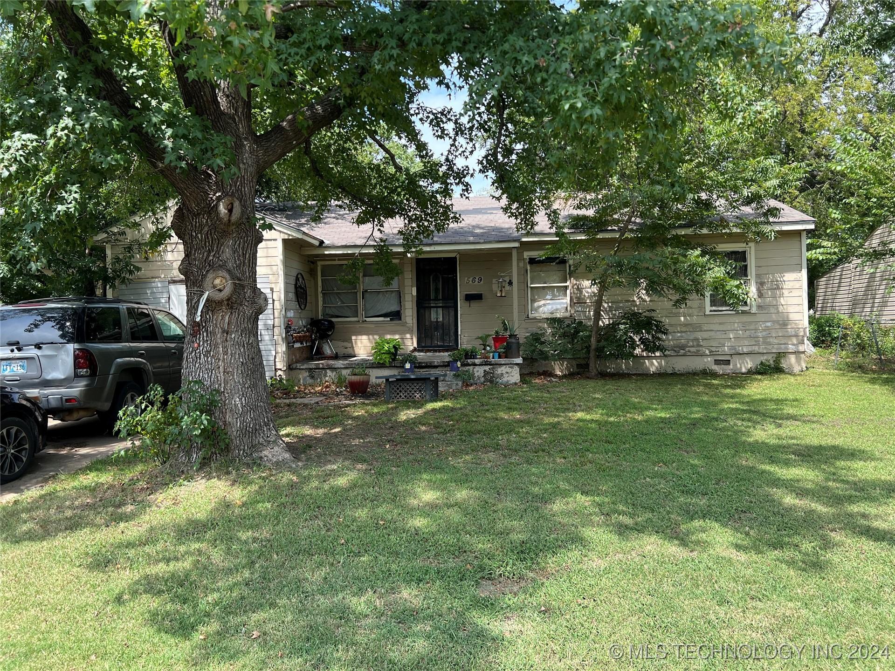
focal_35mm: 26
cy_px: 336
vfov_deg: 53.1
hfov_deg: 67.3
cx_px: 448
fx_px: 672
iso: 50
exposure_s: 1/1000
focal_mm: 5.7
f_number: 1.5
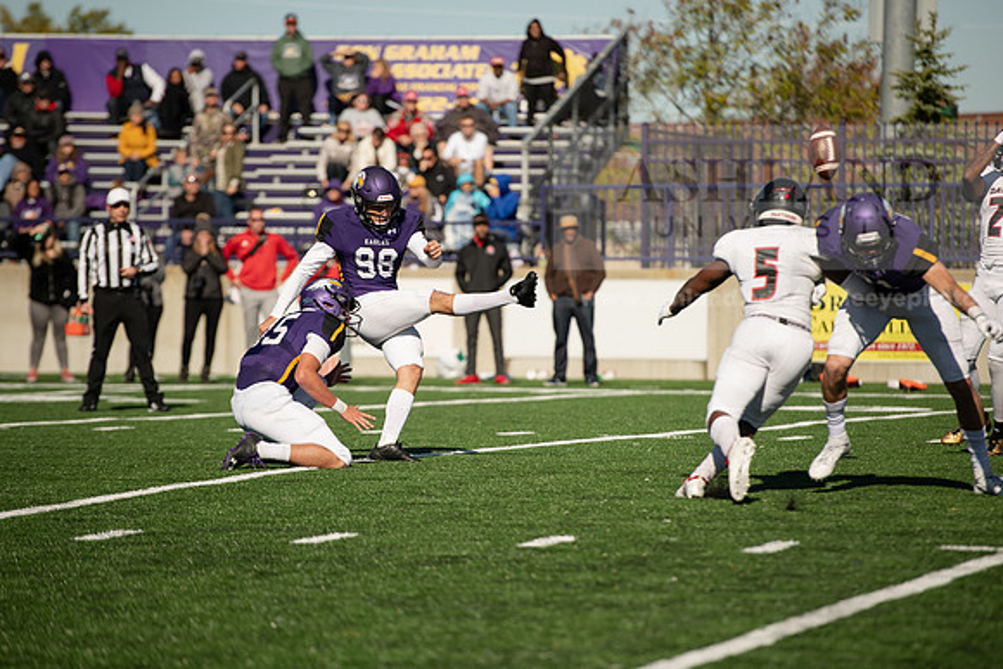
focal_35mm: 200
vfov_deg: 6.9
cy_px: 334
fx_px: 5573
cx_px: 502
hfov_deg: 10.3
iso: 125
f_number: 3.5
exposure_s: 1/2000
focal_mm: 200
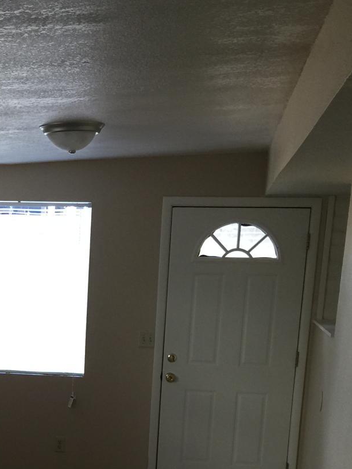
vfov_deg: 25.8
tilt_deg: -13.1
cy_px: 488
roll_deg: -0.2
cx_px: 10
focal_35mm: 71
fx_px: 962
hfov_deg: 20.2
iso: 32
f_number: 2.2
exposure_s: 1/30
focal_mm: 4.15
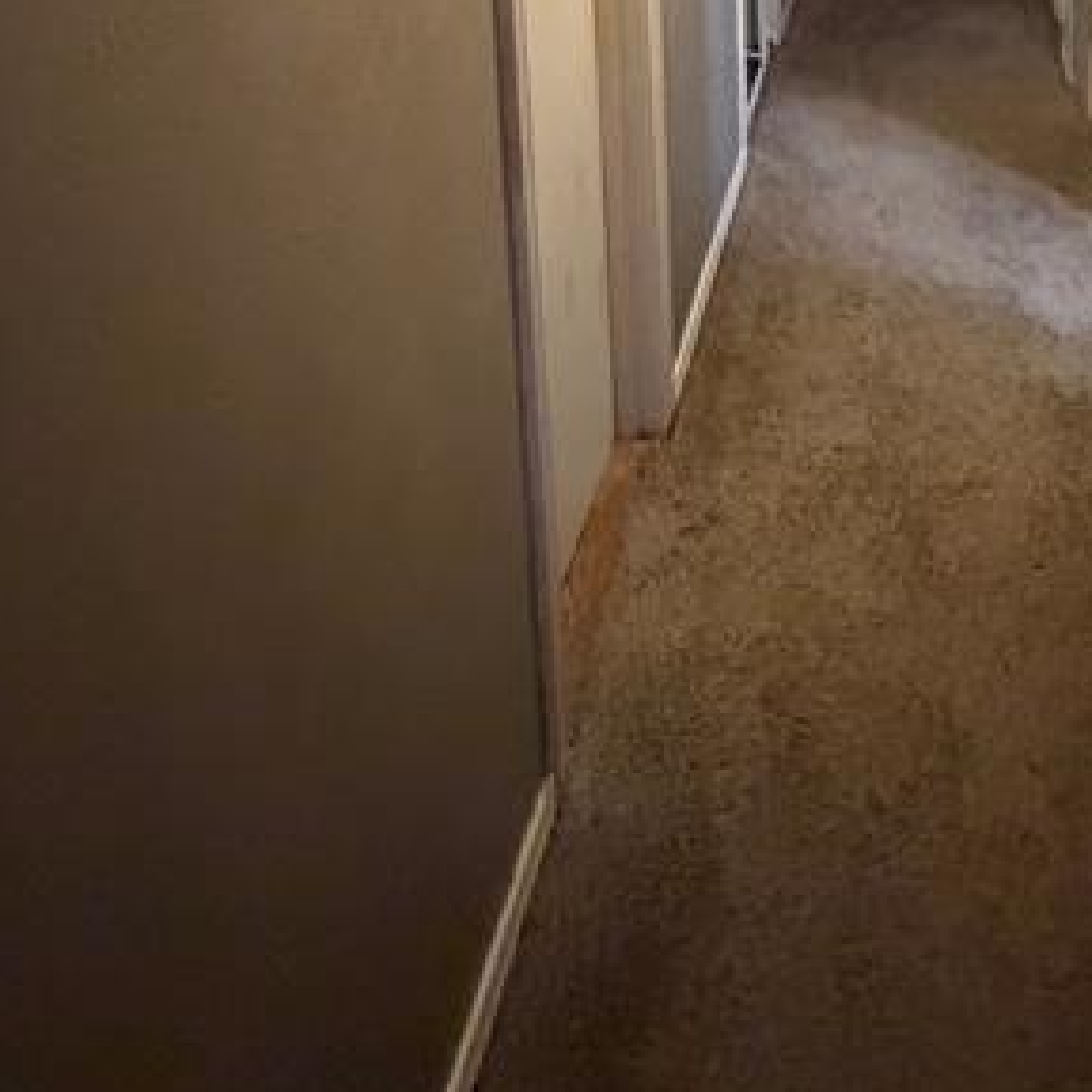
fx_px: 1178
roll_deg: +2.8
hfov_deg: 47.1
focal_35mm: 33
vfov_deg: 38.1
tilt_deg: -10.5
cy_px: -197
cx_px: 872
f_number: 2.2
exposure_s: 1/60
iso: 1000
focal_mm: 2.22
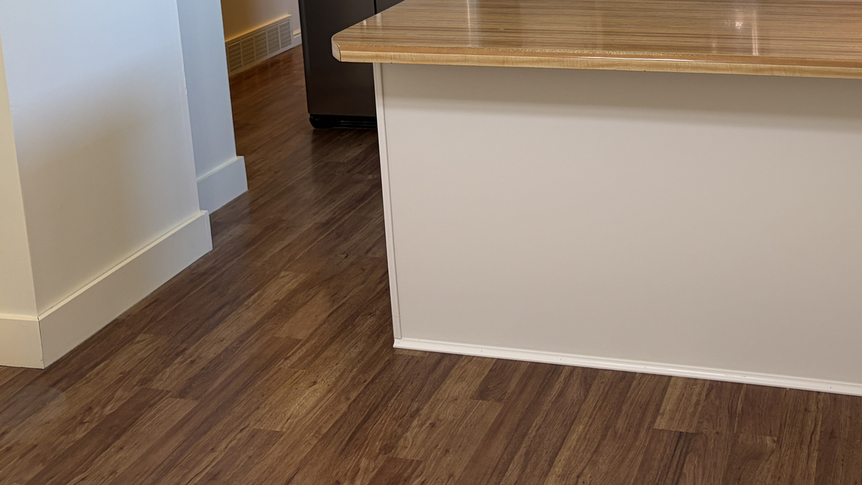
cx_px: 605
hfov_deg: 42.1
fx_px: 1097
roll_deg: +2.9
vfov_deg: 23.5
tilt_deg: -9.5
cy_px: -35
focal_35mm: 48
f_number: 1.6
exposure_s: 1/60
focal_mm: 5.96
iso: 80
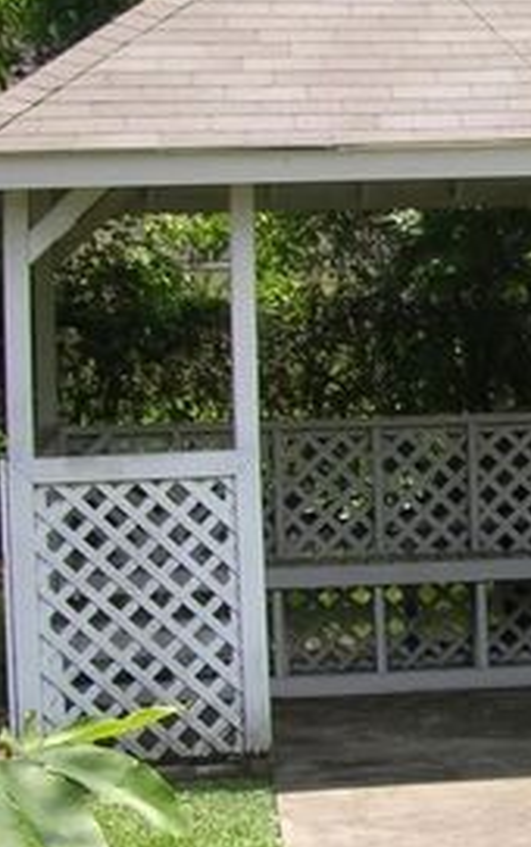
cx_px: 1193
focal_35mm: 140
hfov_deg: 8.7
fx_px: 3233
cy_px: 459
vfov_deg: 14.9
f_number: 5
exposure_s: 1/143
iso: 50
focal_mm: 8.9
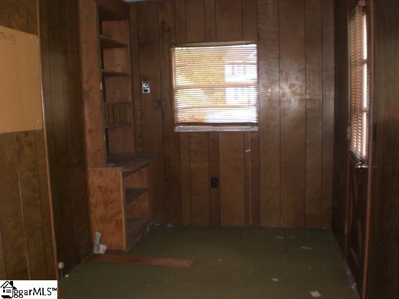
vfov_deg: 37.7
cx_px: 200
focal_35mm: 38
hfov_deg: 49.0
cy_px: 150
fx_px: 438
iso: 200
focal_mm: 6.3
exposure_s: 1/60
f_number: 3.1
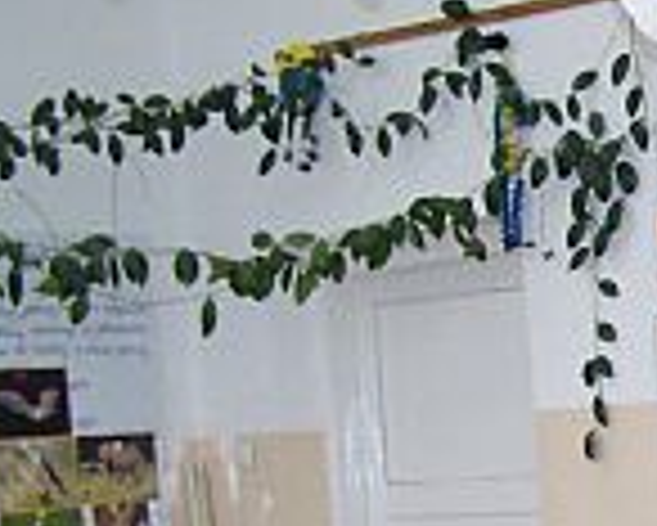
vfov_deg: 12.0
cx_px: 936
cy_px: 515
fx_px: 2471
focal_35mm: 127
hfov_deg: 14.3
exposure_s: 1/60
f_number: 2.8
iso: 140
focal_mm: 6.3
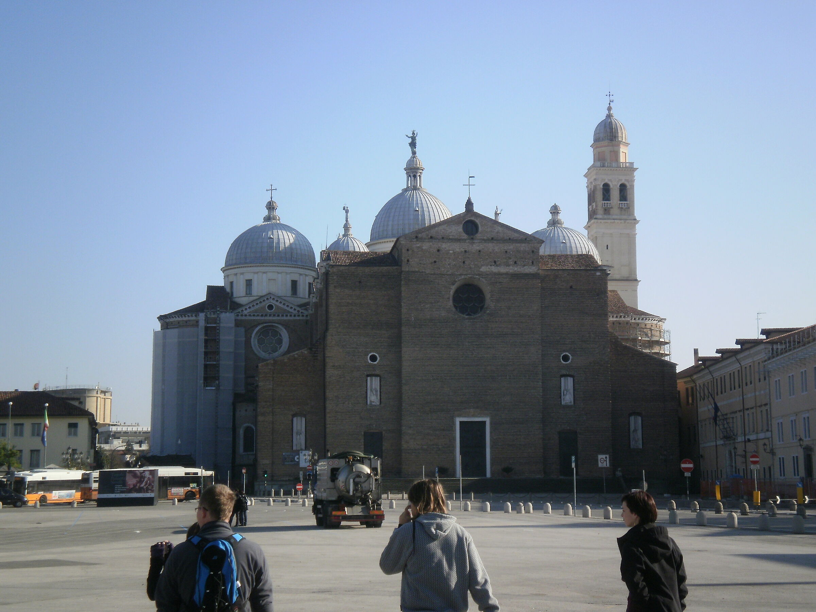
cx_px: 408
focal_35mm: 64
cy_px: 306
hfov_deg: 30.3
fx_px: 1509
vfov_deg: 22.9
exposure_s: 1/800
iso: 100
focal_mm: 11.3
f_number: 4.4
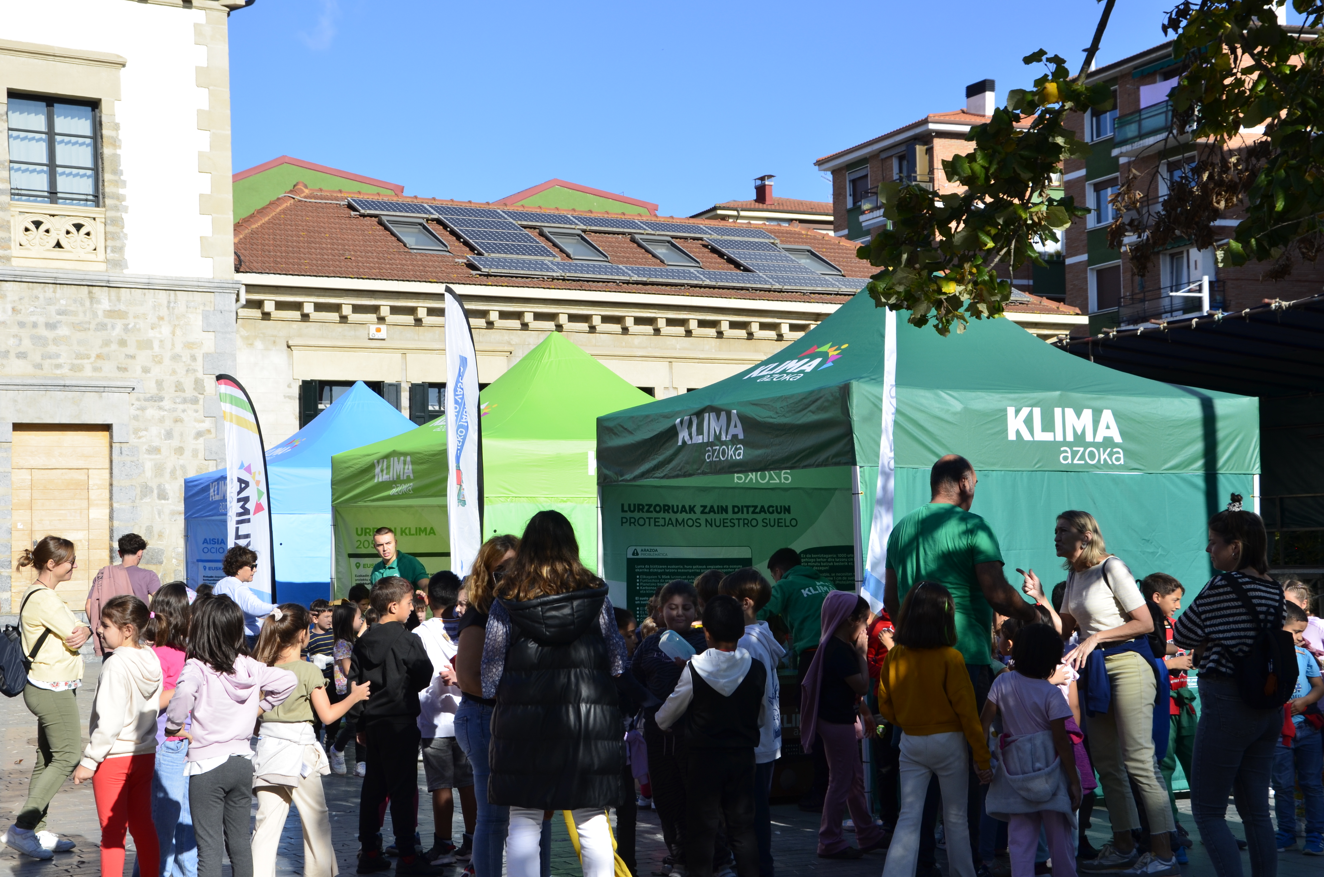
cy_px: 438
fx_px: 1927
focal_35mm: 52
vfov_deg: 25.6
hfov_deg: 37.9
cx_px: 662
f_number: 10
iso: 200
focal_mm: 35
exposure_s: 1/250
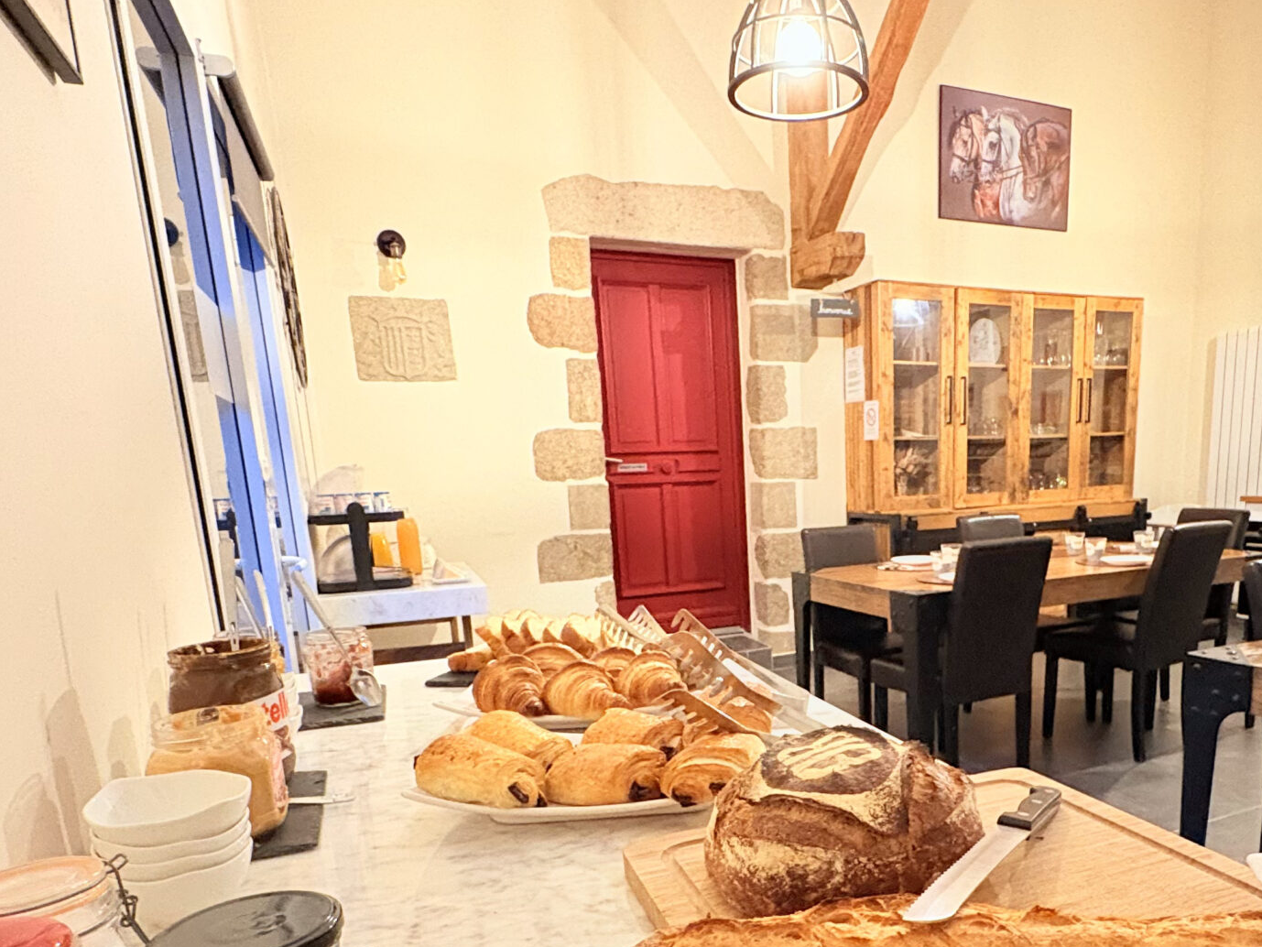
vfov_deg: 51.4
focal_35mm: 26
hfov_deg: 66.2
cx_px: 798
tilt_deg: -12.1
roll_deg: +1.8
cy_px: 680
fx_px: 948
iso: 1000
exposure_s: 1/33
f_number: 2.2
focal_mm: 2.22
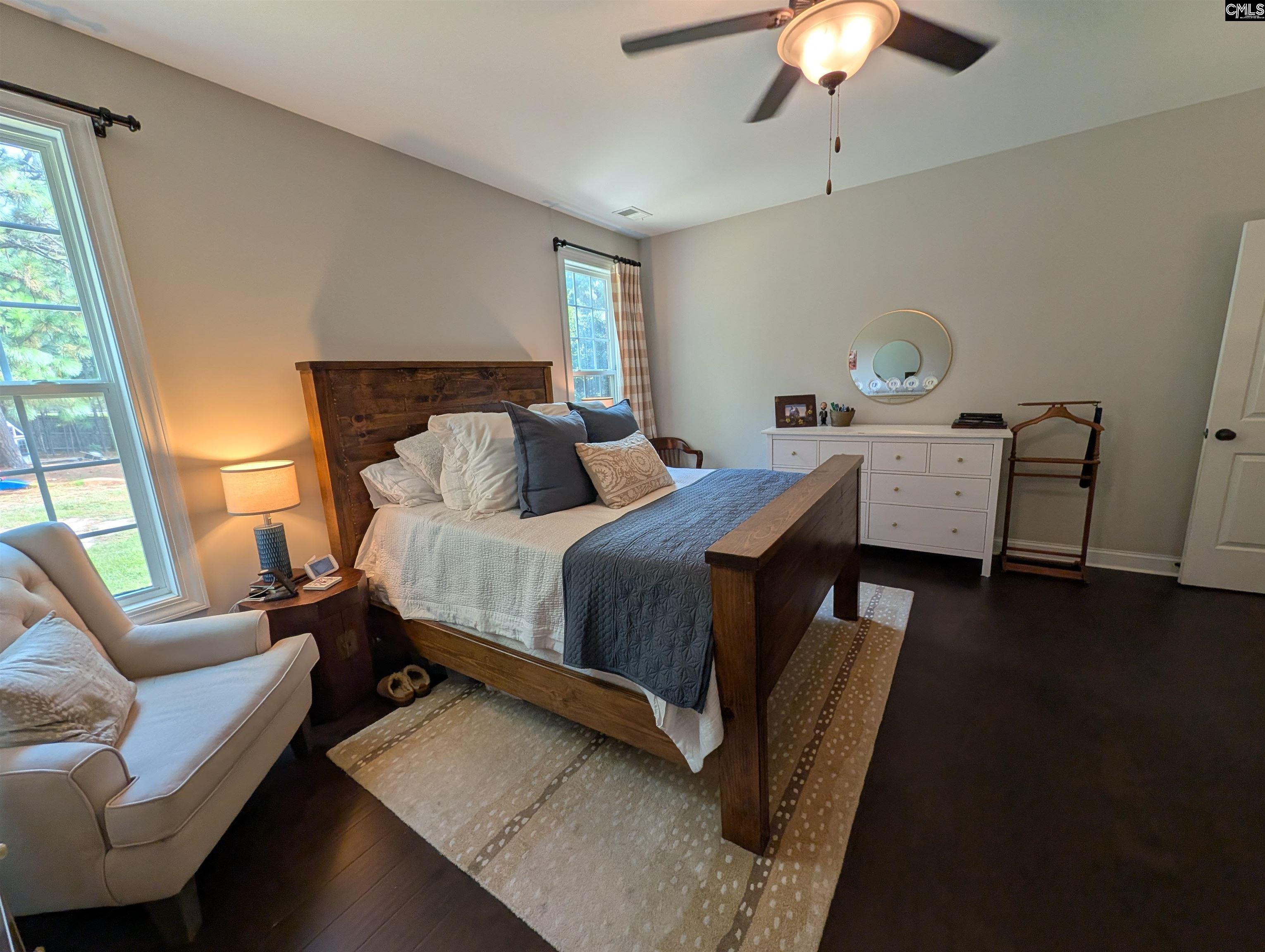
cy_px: 476
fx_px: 439
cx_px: 632
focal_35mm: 12
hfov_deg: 110.5
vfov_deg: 94.6
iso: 51
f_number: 1.7
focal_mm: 2.02
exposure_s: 1/120
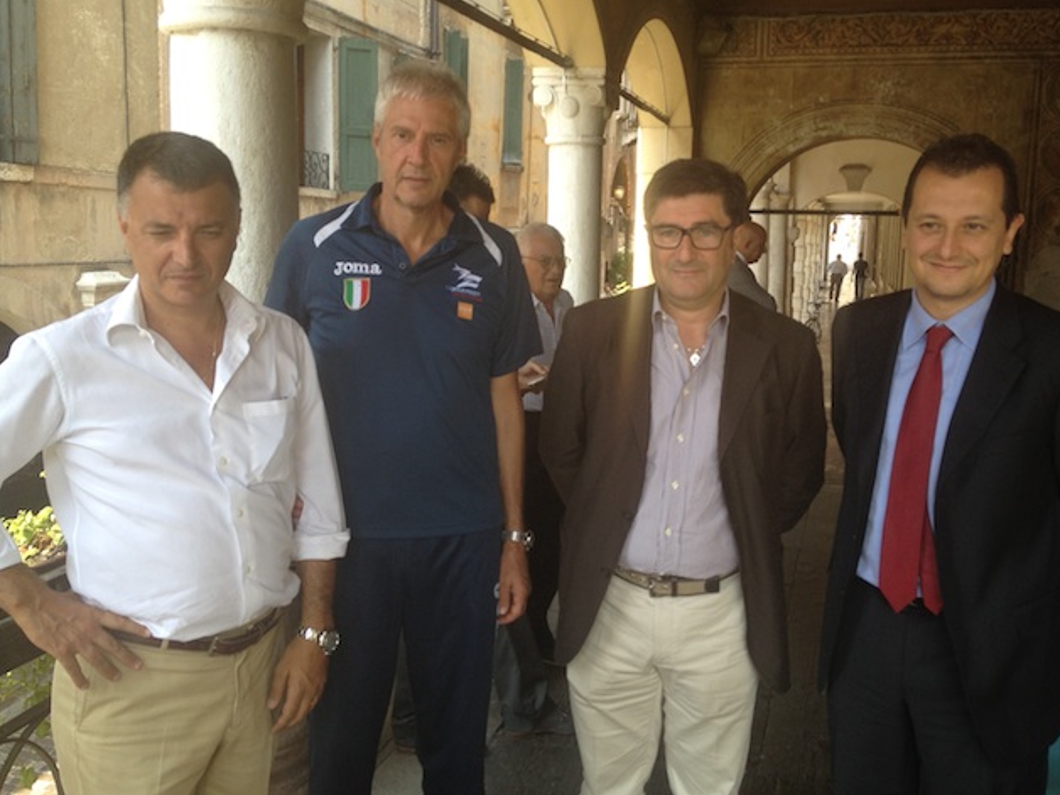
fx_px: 1194
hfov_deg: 47.8
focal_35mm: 39
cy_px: 357
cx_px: 564
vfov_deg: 36.8
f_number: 2.4
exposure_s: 1/144
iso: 64
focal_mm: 4.28
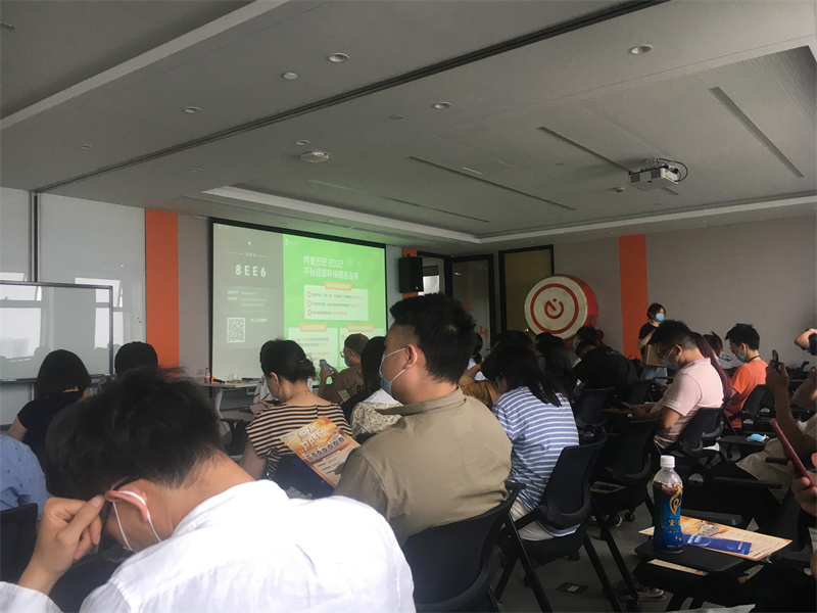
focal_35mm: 29
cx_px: 408
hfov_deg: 61.7
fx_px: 684
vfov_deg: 48.2
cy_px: 306
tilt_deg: +6.7
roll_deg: -0.3
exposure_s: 1/33
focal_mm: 4.15
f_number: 2.2
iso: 32
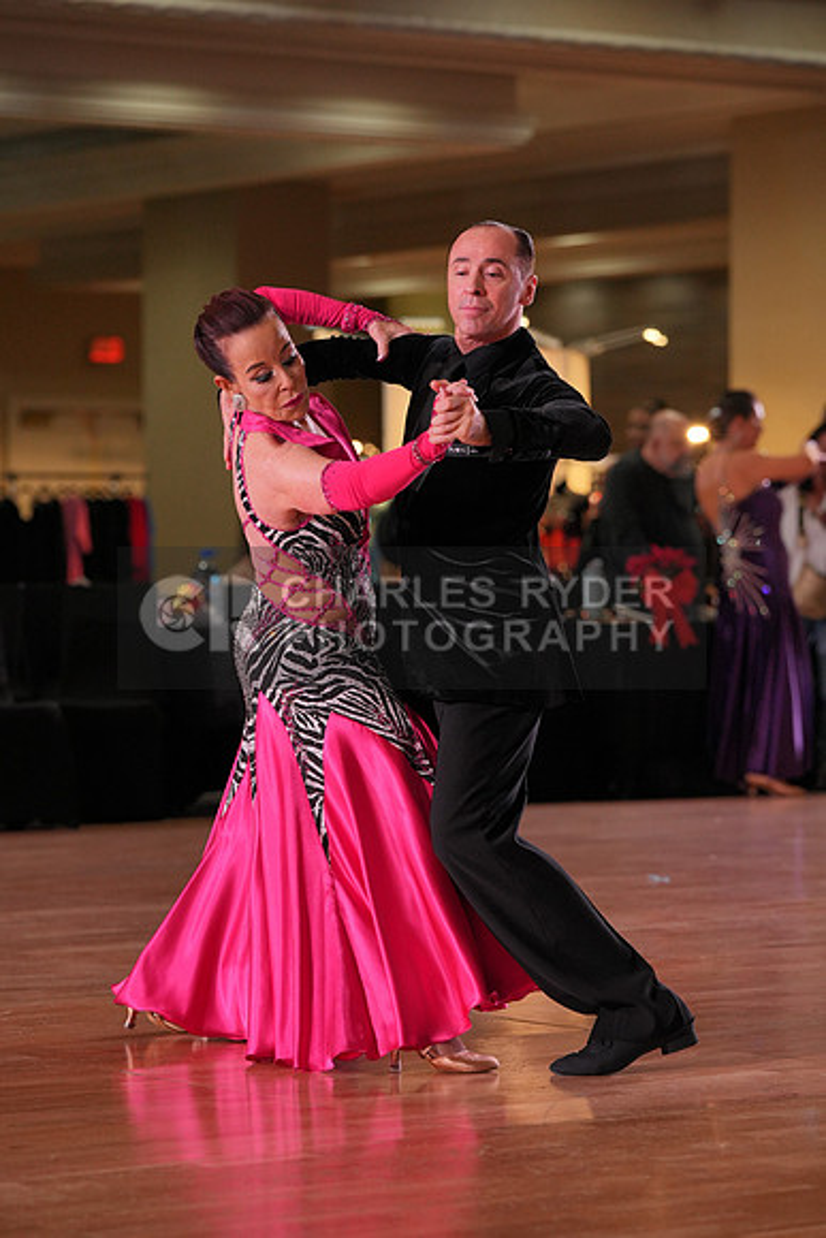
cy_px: 619
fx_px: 4230
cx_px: 413
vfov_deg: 16.6
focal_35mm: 123
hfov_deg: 11.2
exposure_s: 1/500
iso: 1600
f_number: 4
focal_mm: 123
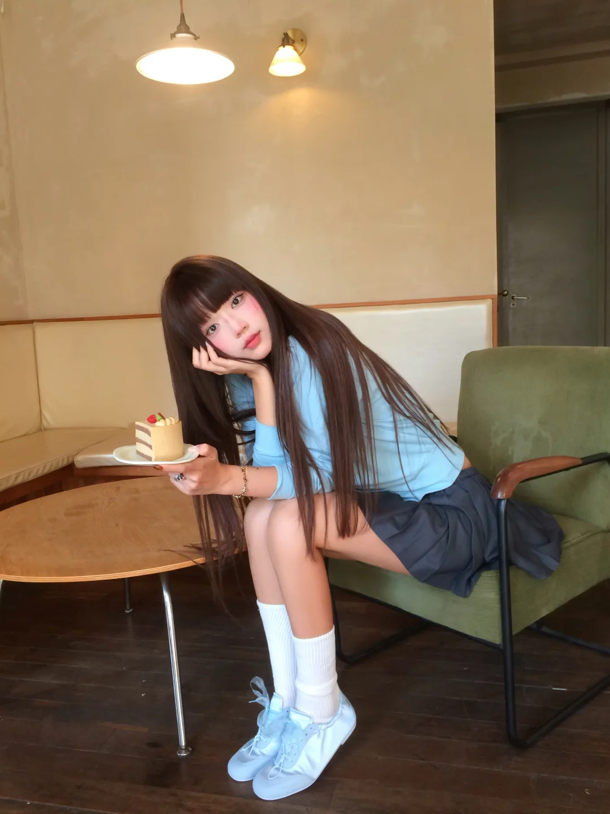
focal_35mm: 29
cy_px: 407
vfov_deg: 61.7
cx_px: 305
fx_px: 681
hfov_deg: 48.2
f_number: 2.2
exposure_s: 1/33
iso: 50
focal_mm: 4.15
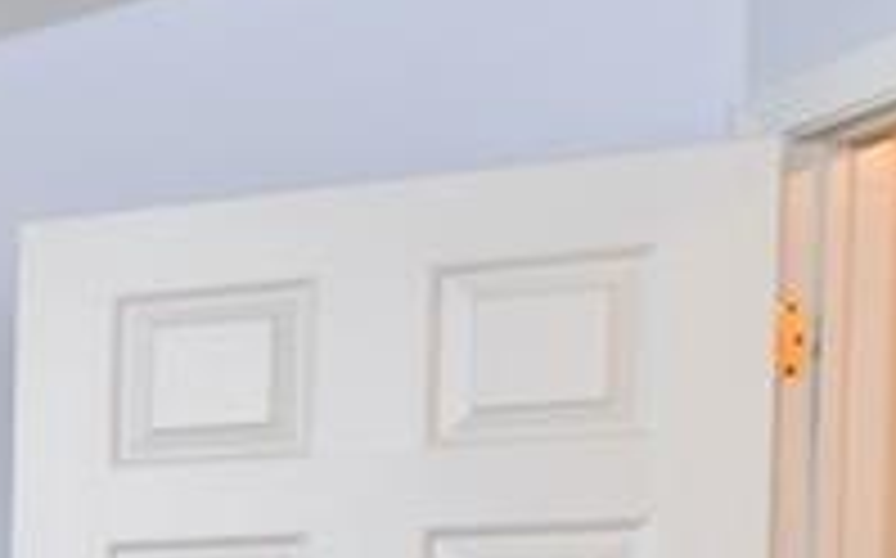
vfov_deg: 14.5
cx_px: -1108
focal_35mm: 84
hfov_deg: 16.0
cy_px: 842
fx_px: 2049
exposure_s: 1/60
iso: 640
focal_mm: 16
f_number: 6.3
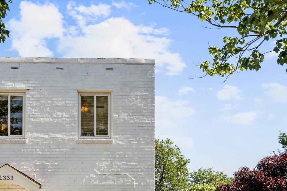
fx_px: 542
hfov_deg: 28.9
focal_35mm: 68
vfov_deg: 19.7
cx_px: 53
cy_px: 168
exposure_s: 1/160
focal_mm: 35
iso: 200
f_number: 10
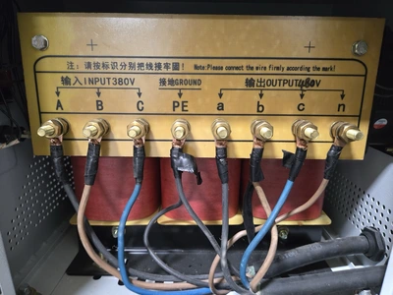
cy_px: 148
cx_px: 196
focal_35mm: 23
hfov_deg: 73.9
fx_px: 261
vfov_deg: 58.9
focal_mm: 5.4
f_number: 1.8
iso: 800
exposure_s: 1/60
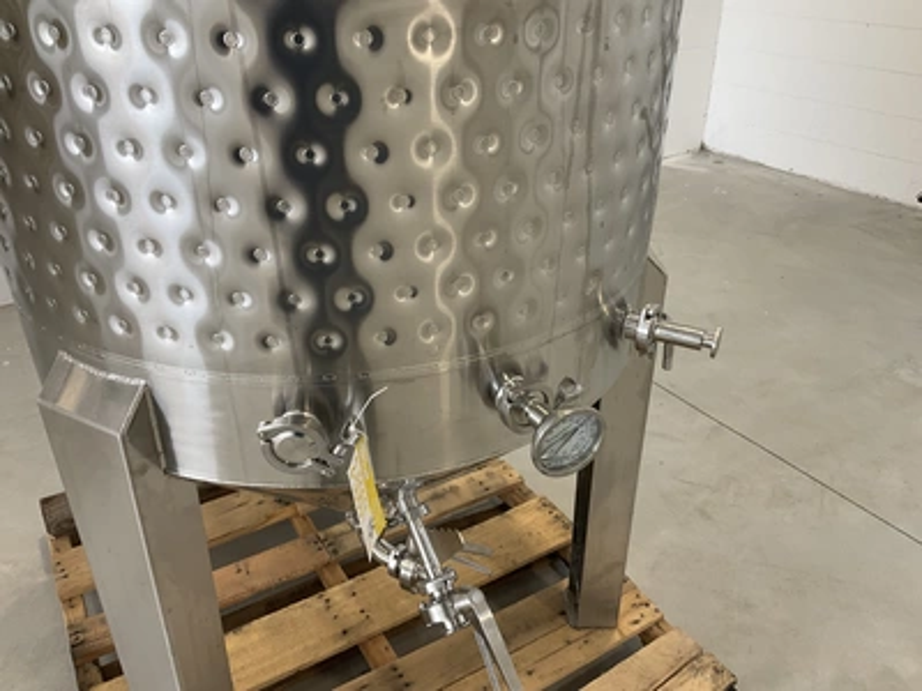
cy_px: 346
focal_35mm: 29
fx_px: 772
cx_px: 461
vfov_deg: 48.2
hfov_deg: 61.7
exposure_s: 1/122
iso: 40
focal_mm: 3
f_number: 1.8
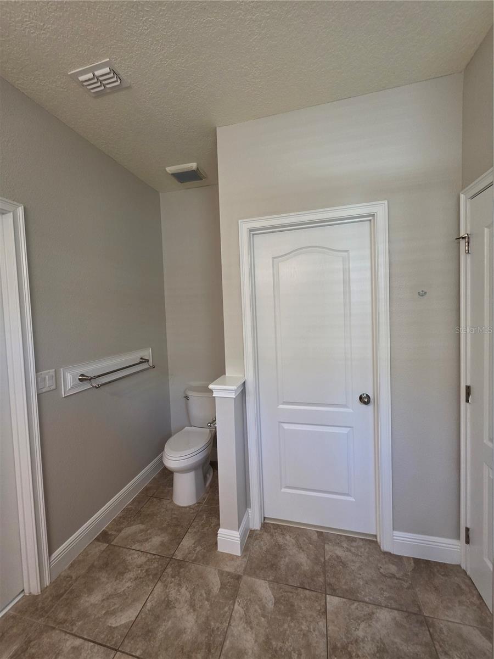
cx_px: 247
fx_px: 247
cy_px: 330
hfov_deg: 89.9
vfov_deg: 106.2
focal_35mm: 13
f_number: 1.9
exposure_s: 1/120
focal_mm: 2.2
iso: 250
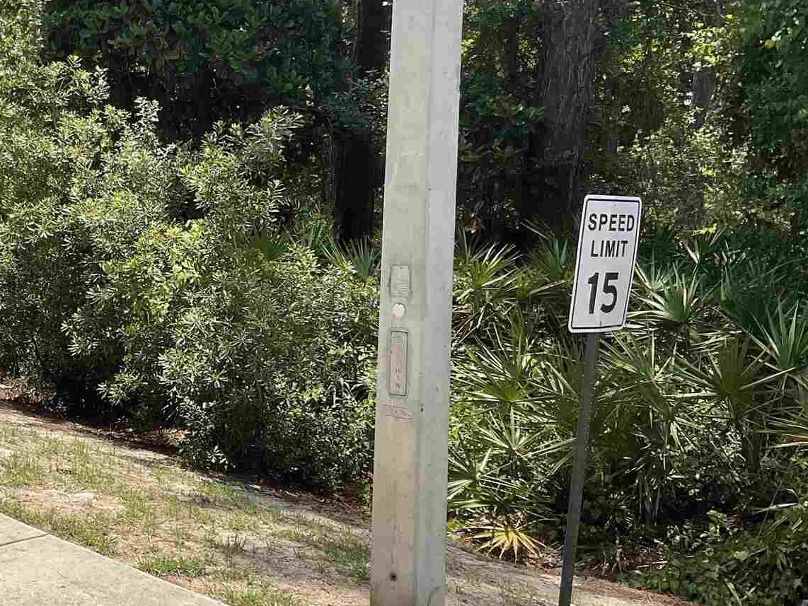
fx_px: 1214
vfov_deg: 28.0
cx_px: 176
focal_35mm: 52
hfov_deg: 35.8
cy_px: 321
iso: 16
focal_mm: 3
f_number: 1.8
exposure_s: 1/1451
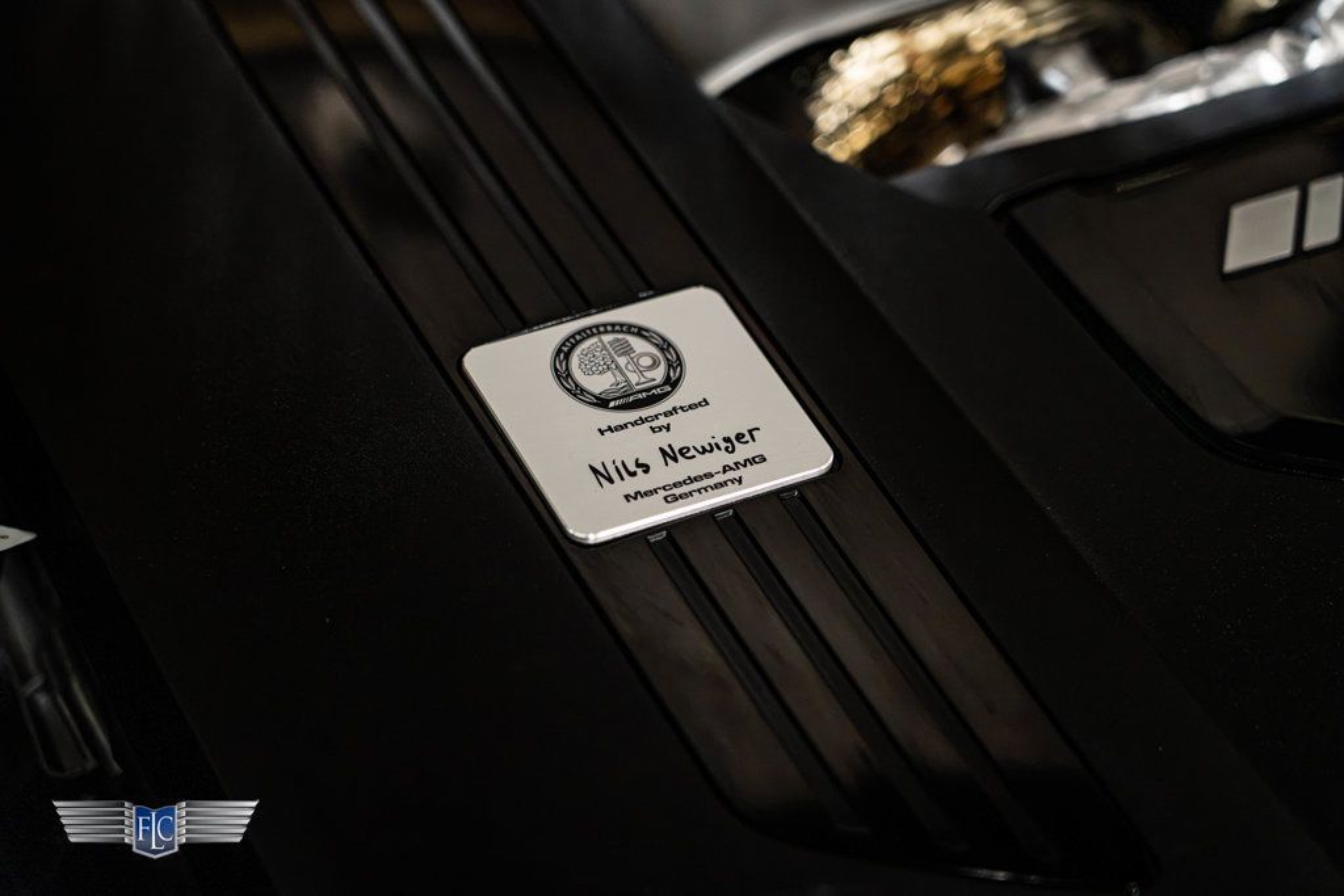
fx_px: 3659
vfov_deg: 14.0
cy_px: 448
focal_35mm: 98
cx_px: 672
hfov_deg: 20.8
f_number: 4
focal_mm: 98
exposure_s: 1/100
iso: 1600
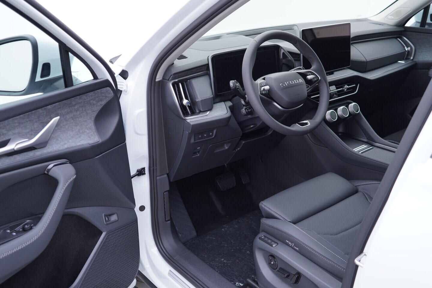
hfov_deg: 53.1
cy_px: 144
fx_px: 432
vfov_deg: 36.9
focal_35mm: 36
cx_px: 216
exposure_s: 1/40
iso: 125
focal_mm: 24
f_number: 2.8
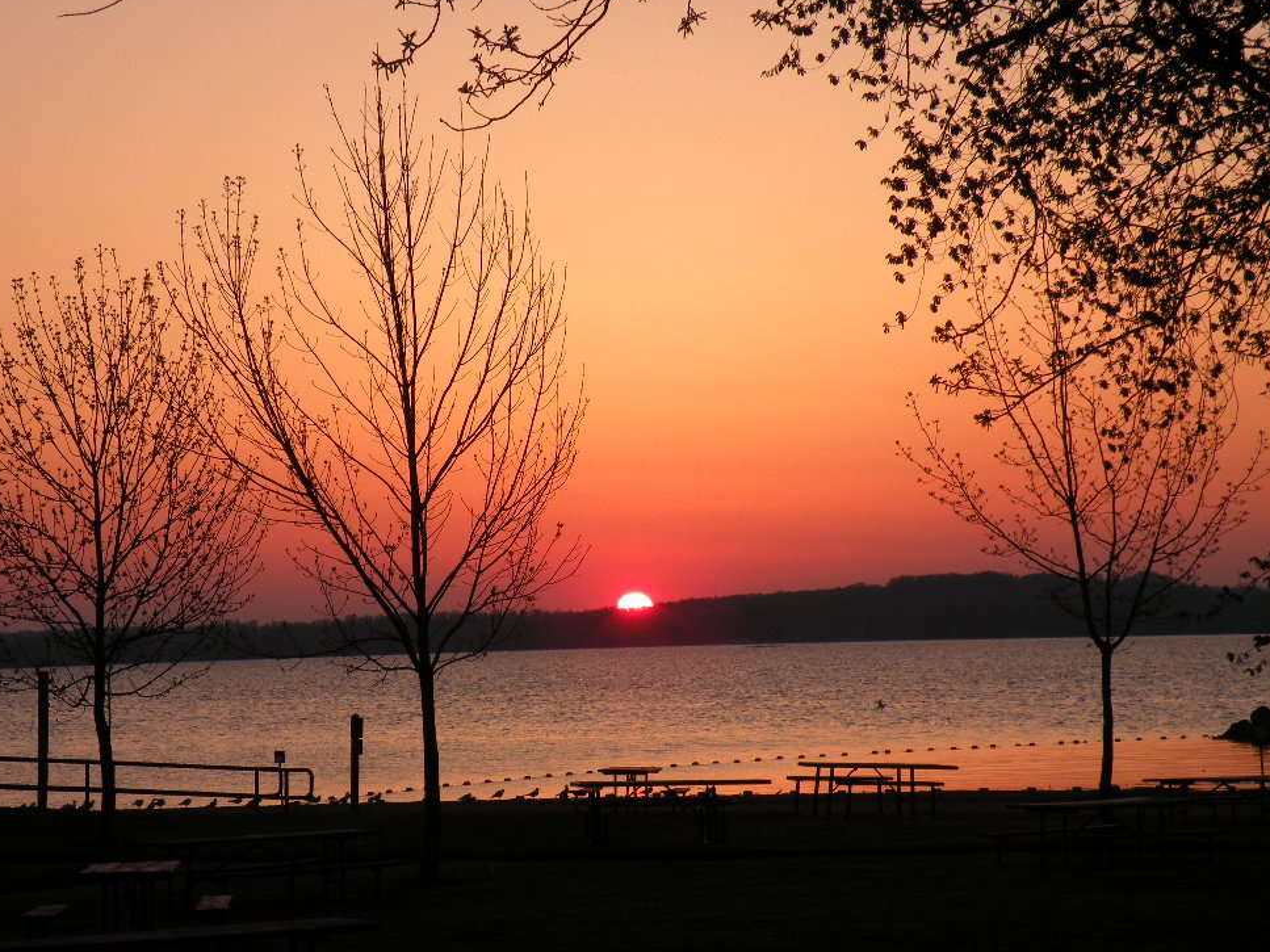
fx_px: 3925
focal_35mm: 107
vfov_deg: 13.8
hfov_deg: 18.4
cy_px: 469
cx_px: 609
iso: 64
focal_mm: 17.9
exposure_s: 1/163
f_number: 5.6
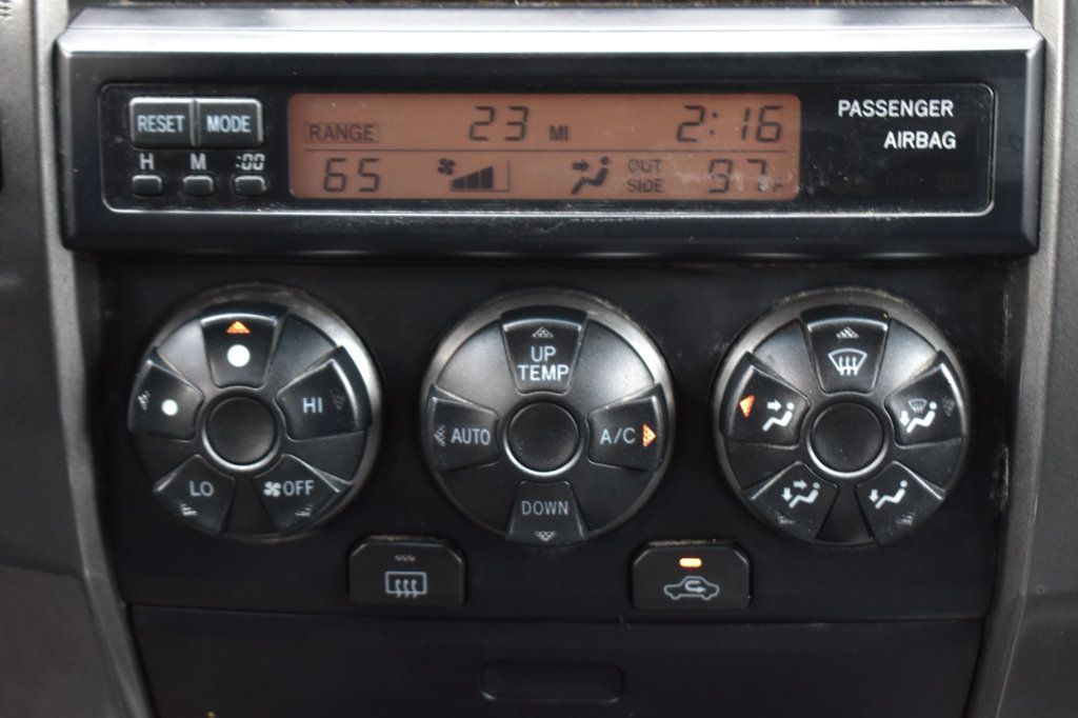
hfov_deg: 29.3
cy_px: 359
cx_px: 539
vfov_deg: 19.7
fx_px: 2065
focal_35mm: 69
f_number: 6.3
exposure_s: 1/15
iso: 900
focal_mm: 46
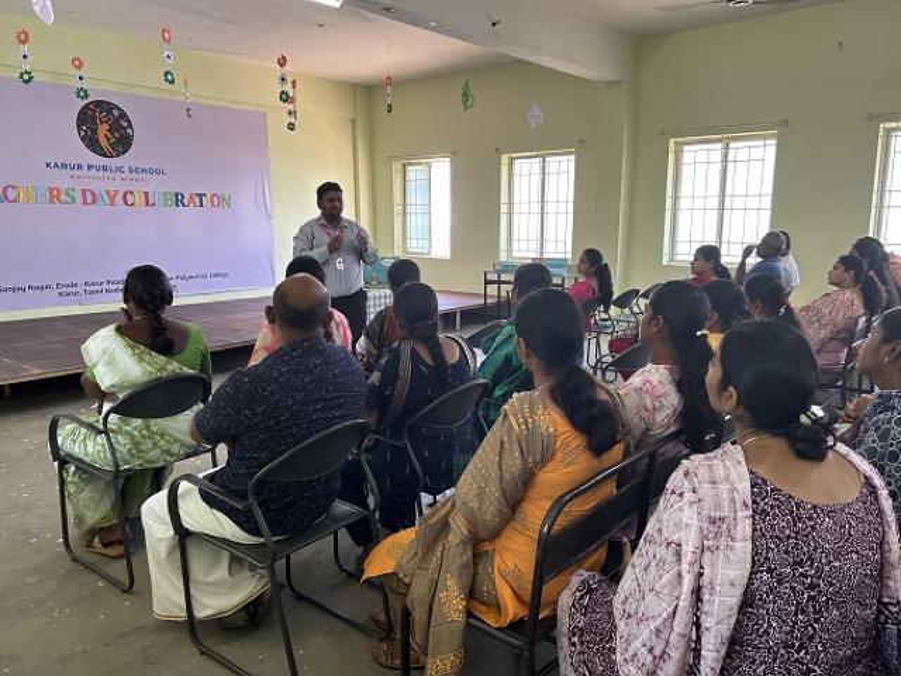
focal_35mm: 26
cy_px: 338
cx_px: 450
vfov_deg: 53.1
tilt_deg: -9.6
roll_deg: +1.0
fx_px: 677
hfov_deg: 67.3
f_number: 1.5
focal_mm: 5.7
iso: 125
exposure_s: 1/100
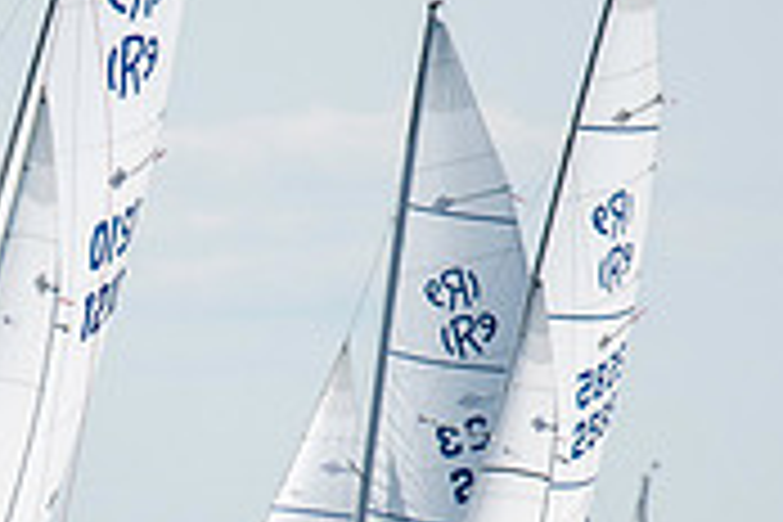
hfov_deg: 1.3
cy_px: 727
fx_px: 33492
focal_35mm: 1540
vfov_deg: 0.9
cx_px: -256
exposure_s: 1/3200
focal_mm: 300
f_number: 5
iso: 320
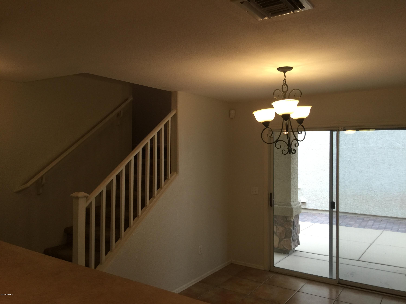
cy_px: 152
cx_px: 203
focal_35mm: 29
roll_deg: -1.0
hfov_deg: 61.7
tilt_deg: -0.5
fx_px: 340
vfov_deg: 48.2
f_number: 2.2
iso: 32
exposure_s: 1/30
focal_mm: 4.15
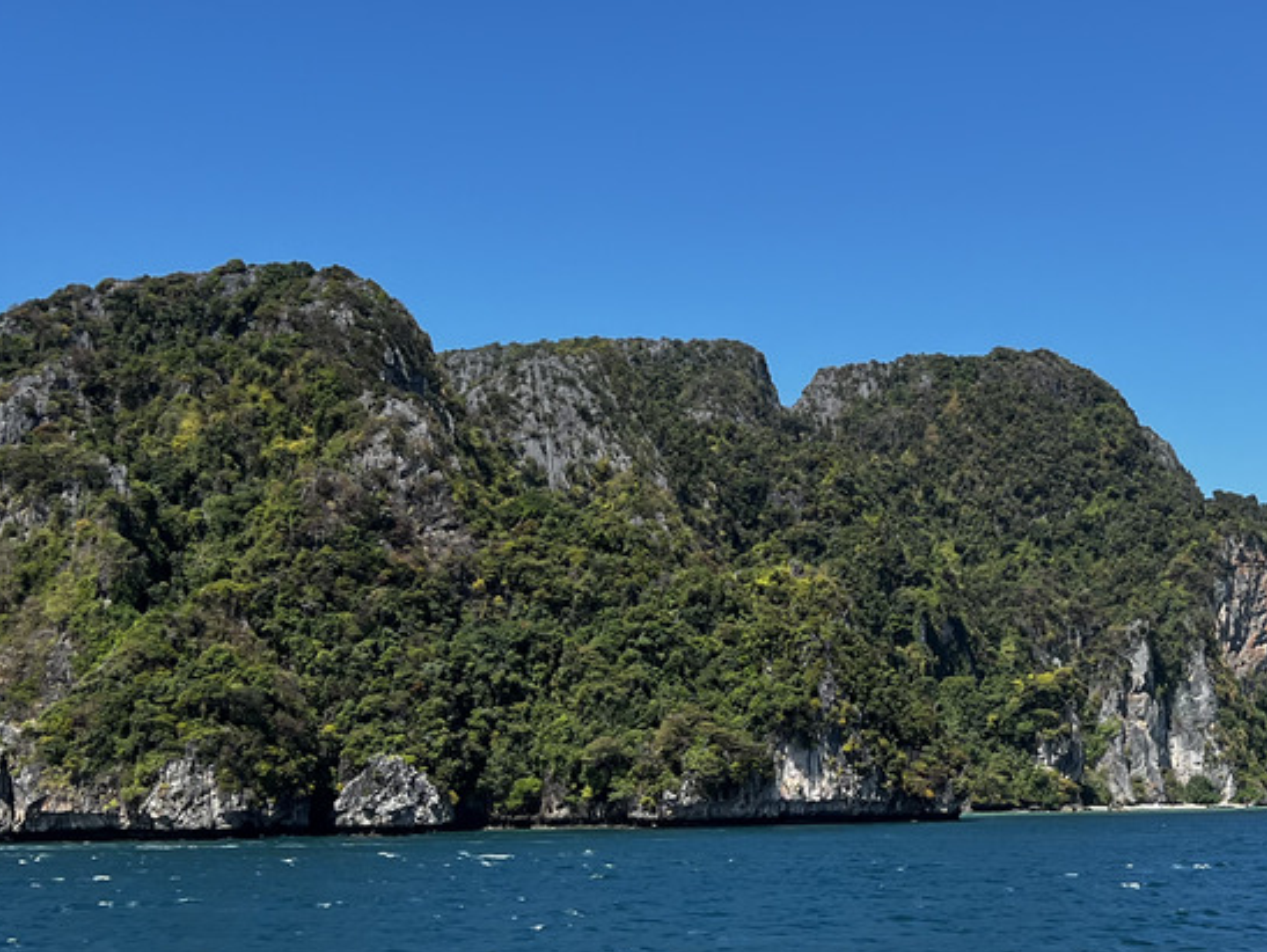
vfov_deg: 25.7
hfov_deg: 33.6
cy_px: 486
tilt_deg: +9.7
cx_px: 799
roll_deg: -1.8
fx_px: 2088
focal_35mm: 57
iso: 50
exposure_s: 1/3704
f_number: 1.5
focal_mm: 5.7
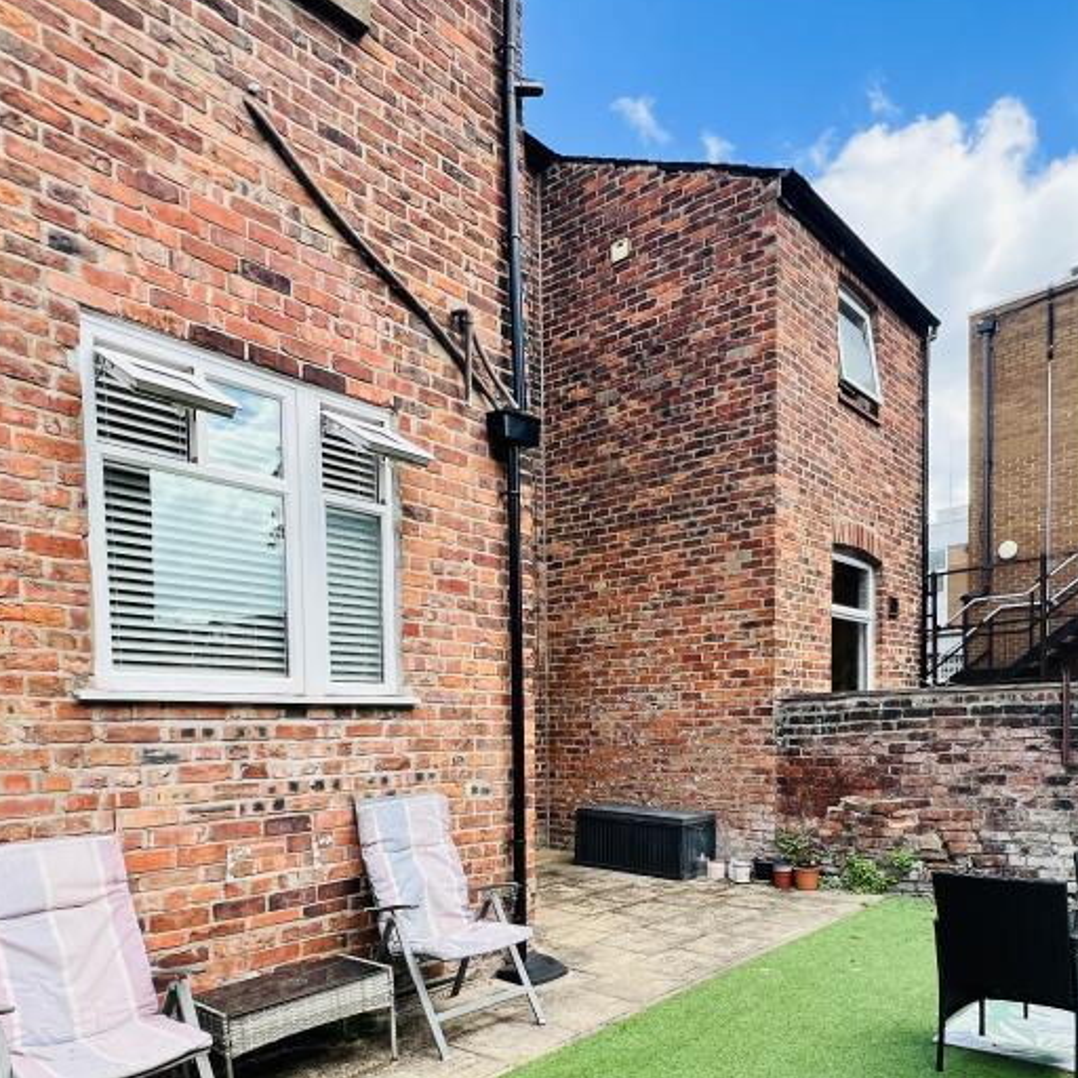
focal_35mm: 23
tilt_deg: -2.8
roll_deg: +0.8
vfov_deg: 64.2
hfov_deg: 66.8
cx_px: 630
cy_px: 777
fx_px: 810
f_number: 1.8
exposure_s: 1/419
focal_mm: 1.57
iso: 32
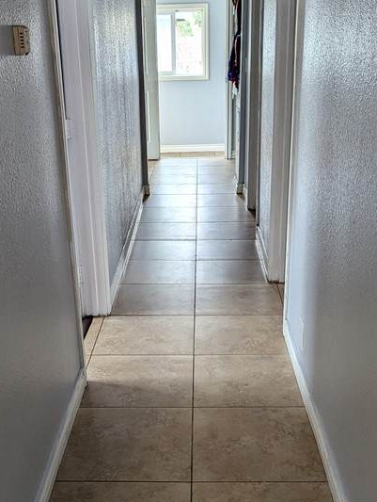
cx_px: 173
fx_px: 667
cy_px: 316
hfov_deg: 31.6
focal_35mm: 46
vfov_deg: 40.9
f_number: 1.85
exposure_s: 1/62.8
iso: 119
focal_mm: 6.81
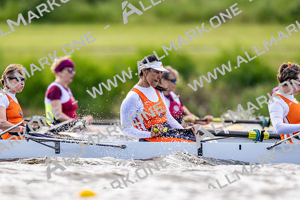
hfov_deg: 2.3
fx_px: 7495
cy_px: 100
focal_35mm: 900
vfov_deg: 1.5
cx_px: 150
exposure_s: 1/2500
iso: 720
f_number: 4
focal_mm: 600
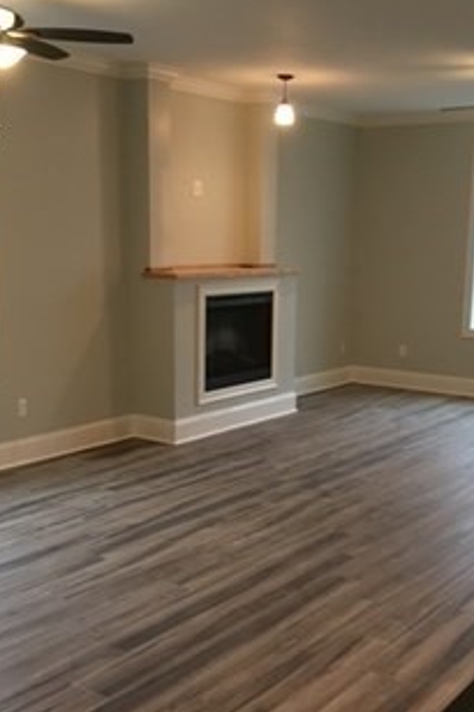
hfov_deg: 28.6
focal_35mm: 47
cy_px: 432
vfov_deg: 41.7
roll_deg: -0.7
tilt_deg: -11.6
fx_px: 929
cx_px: 280
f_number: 2.2
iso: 100
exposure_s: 1/30
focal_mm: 4.15
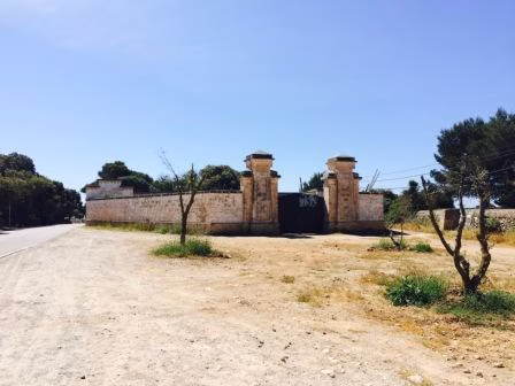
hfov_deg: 61.7
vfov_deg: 48.2
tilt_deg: +0.0
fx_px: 431
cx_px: 258
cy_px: 193
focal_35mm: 29
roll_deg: +1.0
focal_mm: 4.15
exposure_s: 1/3165
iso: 32
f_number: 2.2
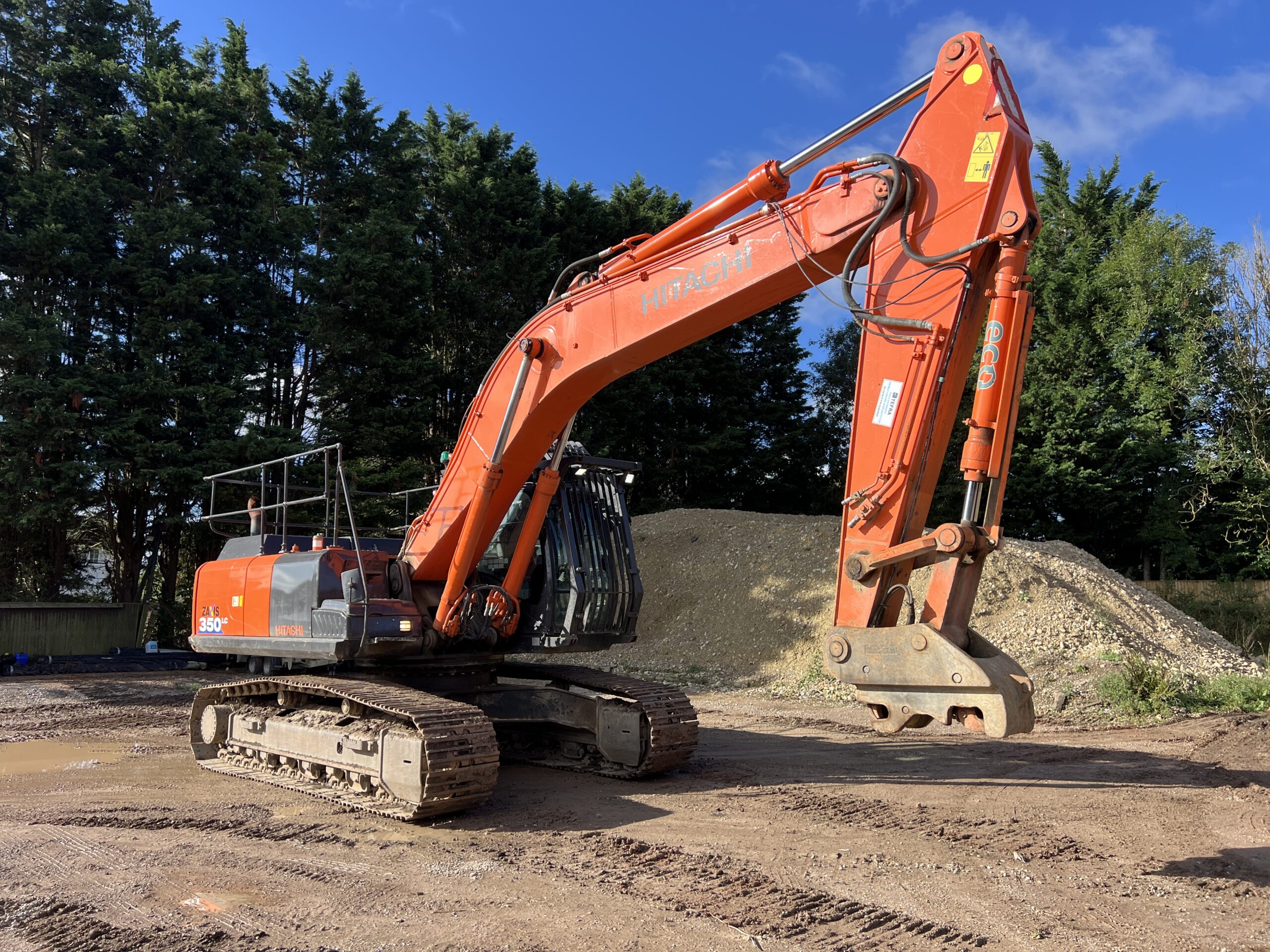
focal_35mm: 26
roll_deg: -0.3
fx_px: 954
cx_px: 635
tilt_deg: +8.1
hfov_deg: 67.3
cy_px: 476
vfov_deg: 53.1
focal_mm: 5.7
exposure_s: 1/1901
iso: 50
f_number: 1.5
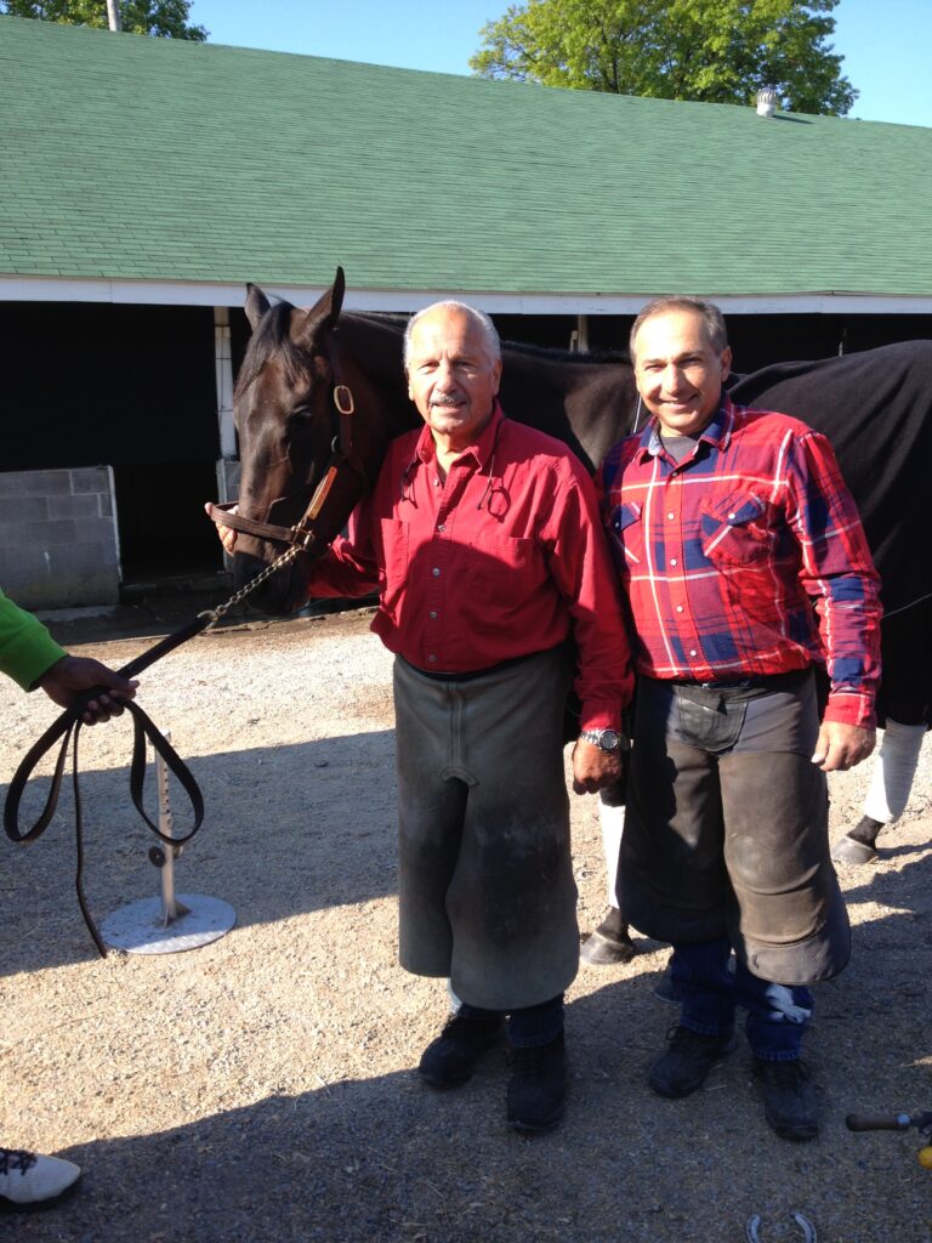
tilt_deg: -10.0
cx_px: 466
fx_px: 1256
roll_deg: +1.8
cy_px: 622
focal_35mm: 35
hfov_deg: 40.7
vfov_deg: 52.6
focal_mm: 4.28
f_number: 2.4
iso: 50
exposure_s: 1/569
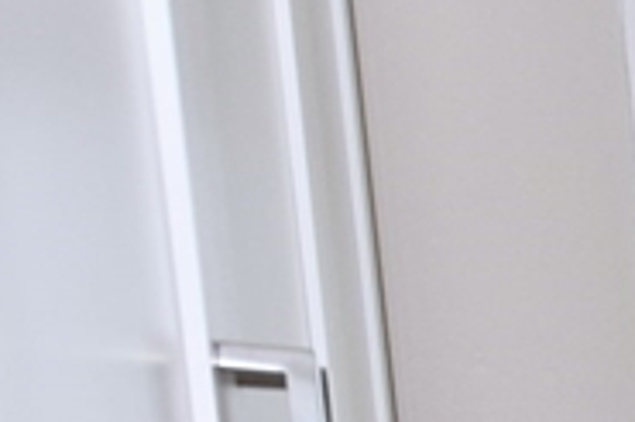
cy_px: 904
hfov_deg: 13.1
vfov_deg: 13.5
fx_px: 1463
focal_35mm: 83
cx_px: 1720
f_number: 5.6
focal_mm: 10
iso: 400
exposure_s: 1/125
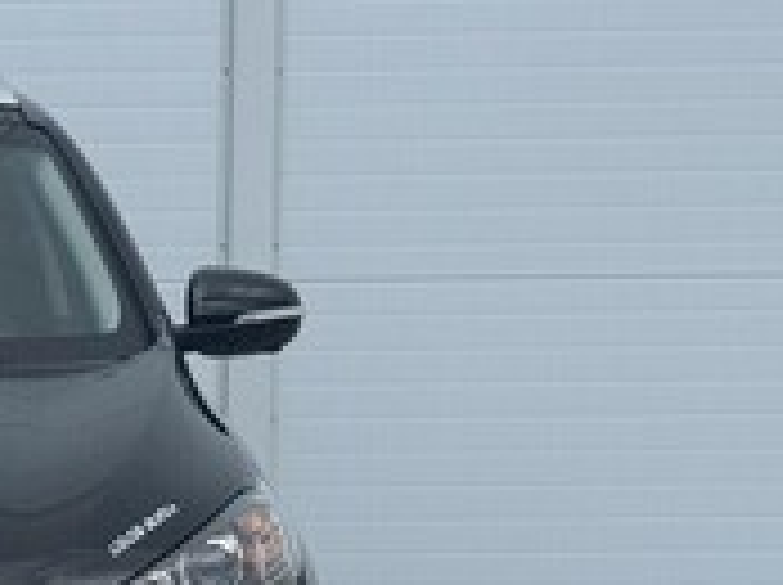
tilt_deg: -5.6
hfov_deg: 12.5
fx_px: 3433
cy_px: 596
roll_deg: +0.9
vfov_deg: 9.7
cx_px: -279
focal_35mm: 152
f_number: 1.78
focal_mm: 6.76
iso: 64
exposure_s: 1/3425
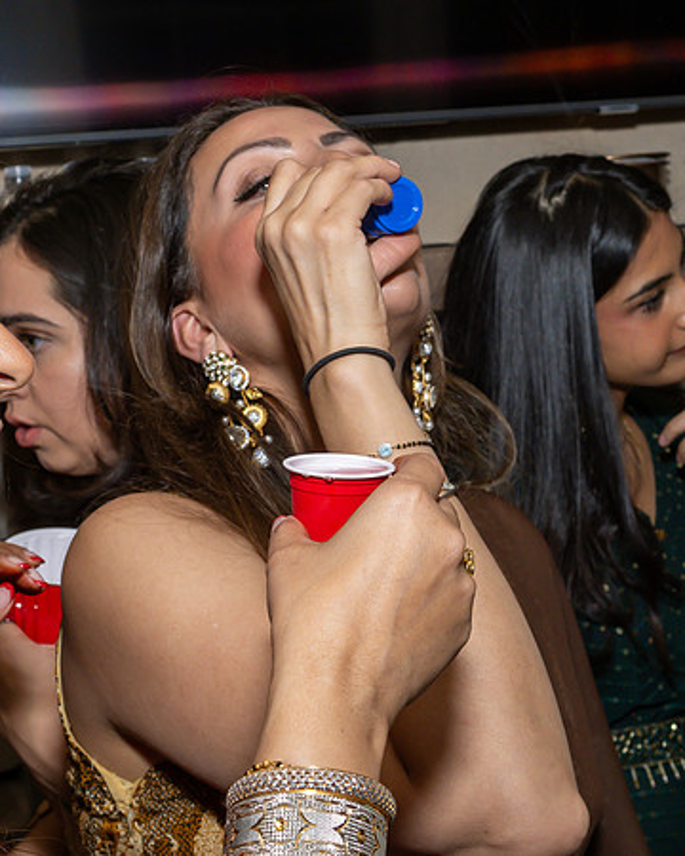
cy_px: 377
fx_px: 1886
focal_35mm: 74
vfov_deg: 25.6
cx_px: 402
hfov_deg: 20.6
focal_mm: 30
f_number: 8
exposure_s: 1/250
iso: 640
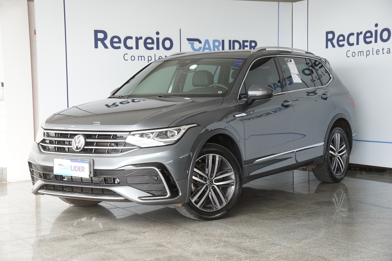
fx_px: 686
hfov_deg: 31.9
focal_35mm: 63
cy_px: 130
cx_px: 196
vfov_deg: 21.6
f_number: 4
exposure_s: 1/125
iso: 200
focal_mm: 42
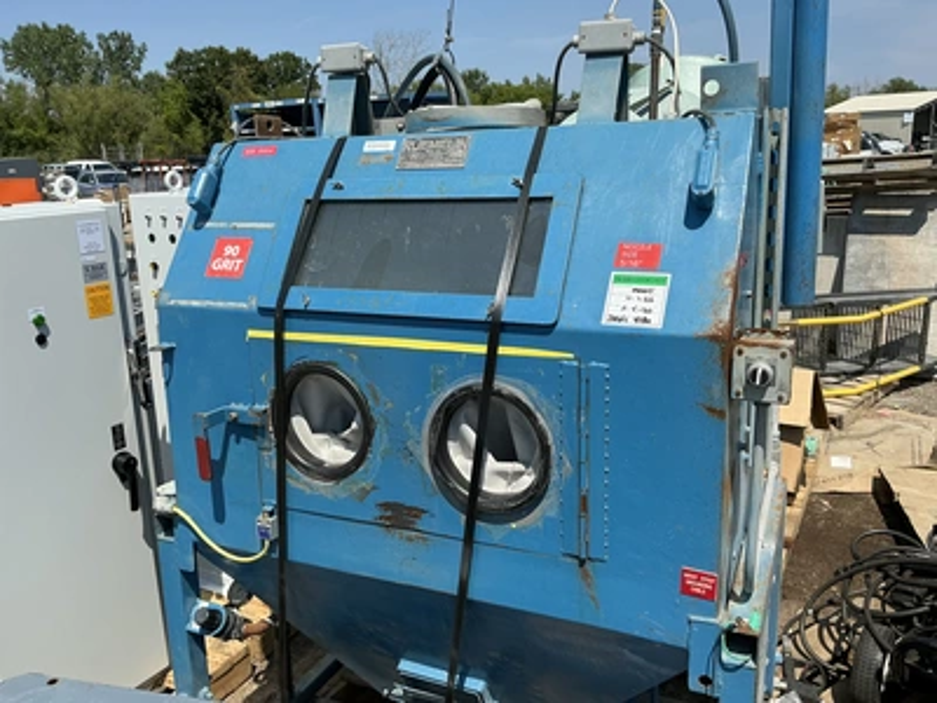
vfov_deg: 49.7
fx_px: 758
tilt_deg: -13.9
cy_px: 352
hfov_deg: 63.4
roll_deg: +1.6
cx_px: 468
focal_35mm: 28
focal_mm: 3
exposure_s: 1/2141
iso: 25
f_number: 1.8
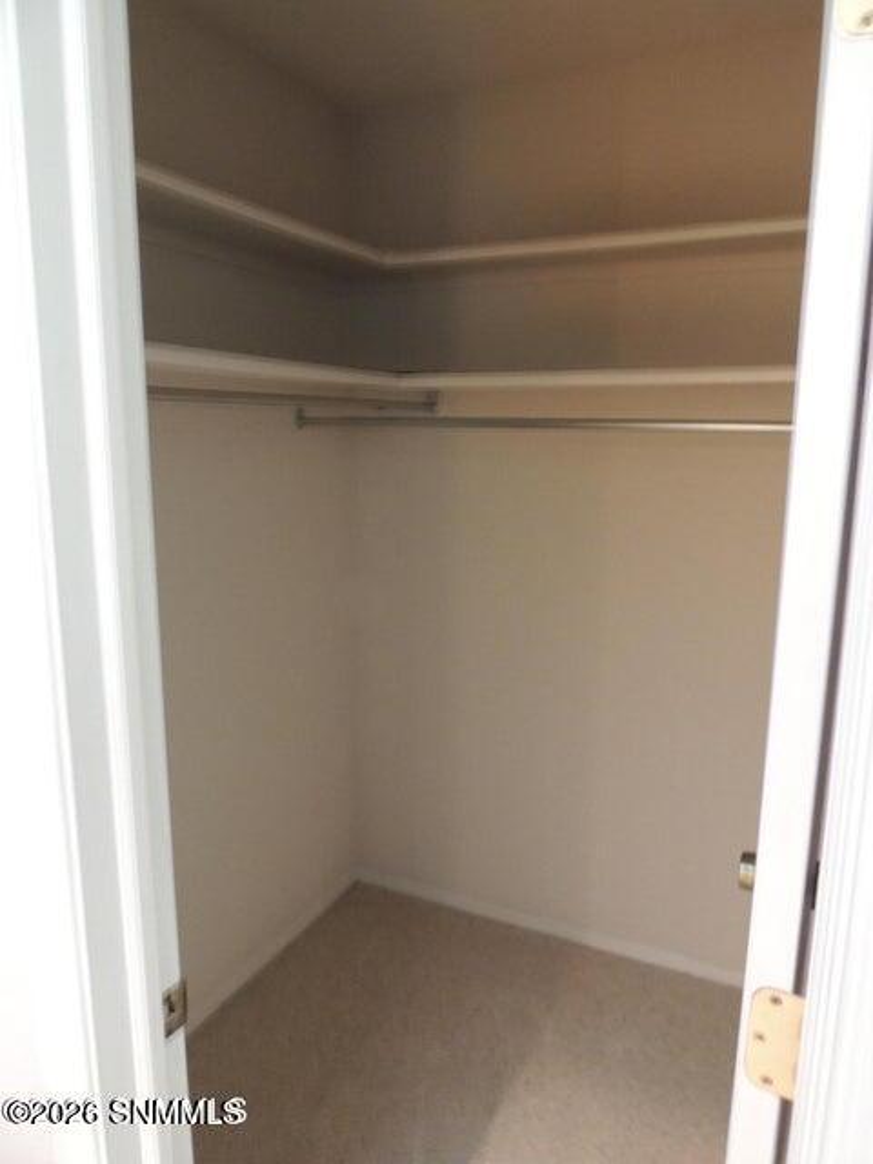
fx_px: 807
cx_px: 436
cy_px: 582
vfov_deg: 71.6
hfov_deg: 56.8
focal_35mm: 24
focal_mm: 4.3
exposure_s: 1/8
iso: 800
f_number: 4.2
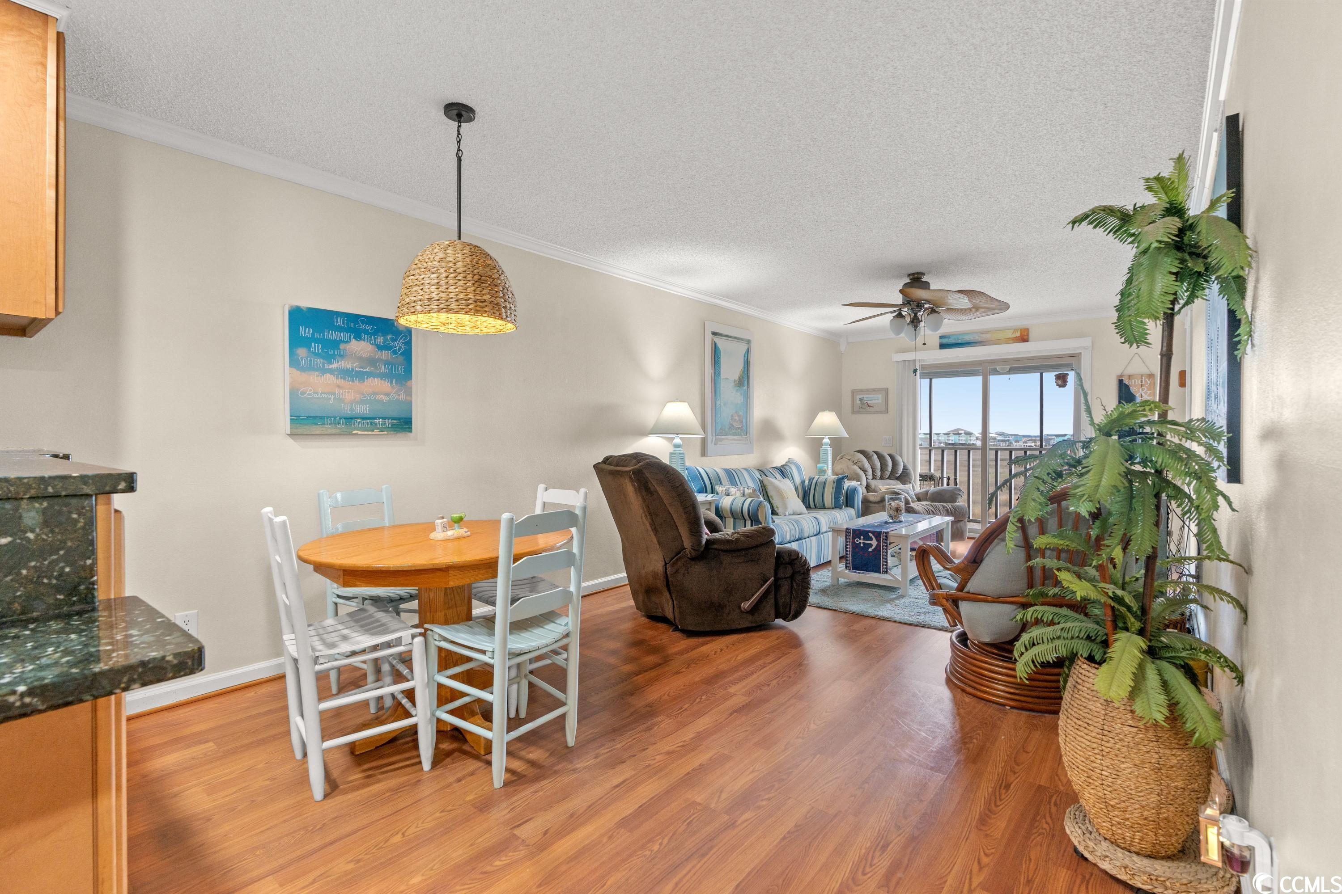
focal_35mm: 16
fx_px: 596
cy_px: 447
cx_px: 671
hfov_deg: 96.7
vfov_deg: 73.7
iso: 320
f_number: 8
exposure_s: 1/8
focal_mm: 16
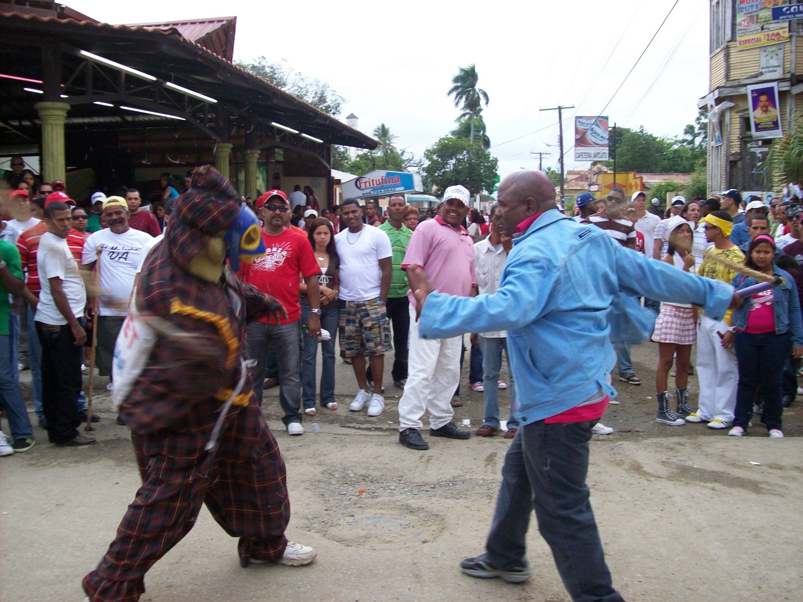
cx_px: 402
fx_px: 835
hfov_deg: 51.4
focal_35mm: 36
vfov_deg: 39.6
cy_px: 301
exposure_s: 1/141
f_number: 2.7
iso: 80
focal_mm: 6
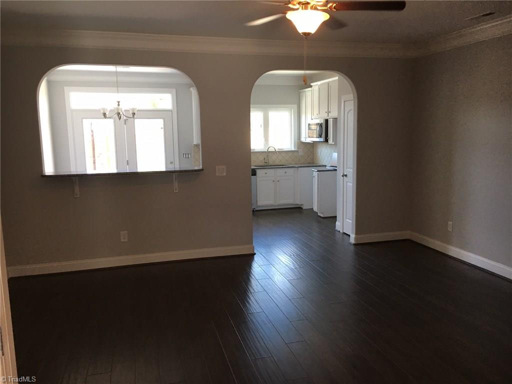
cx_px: 256
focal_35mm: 29
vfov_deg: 48.2
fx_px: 429
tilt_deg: -7.9
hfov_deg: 61.7
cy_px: 192
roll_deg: -0.6
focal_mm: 4.15
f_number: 2.2
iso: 40
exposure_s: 1/30
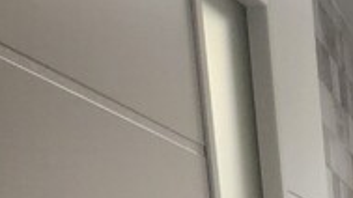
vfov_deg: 7.0
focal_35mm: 136
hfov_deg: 13.5
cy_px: 773
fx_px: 1272
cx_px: 715
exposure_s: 1/120
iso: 200
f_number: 1.8
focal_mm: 5.4
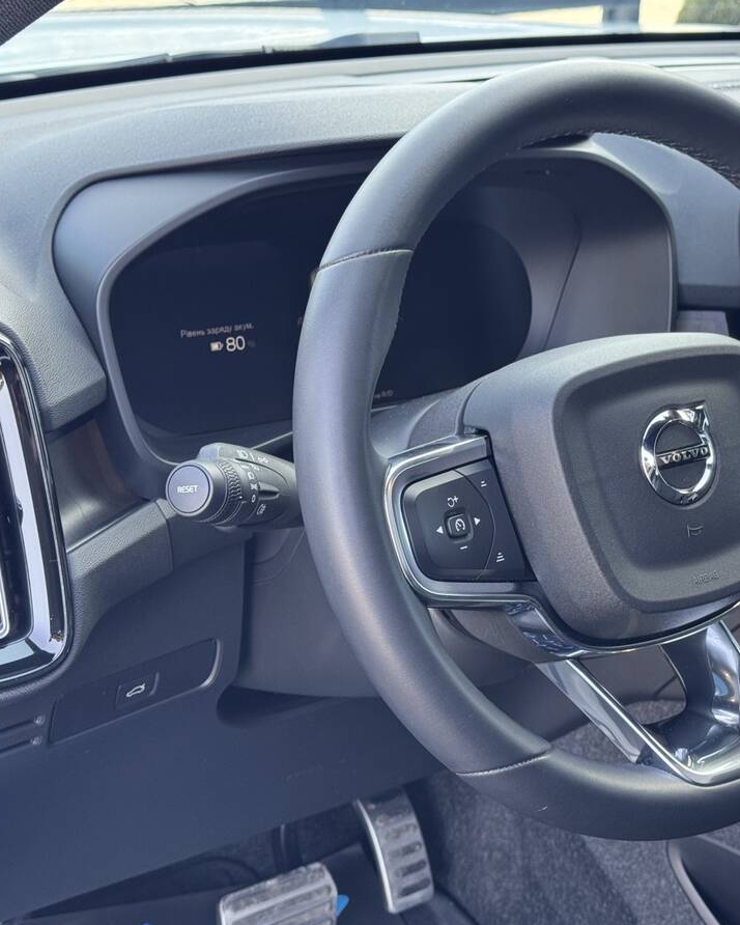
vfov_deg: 30.0
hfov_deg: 23.9
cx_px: 580
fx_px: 1724
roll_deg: -5.0
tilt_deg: -23.1
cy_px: 465
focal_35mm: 63
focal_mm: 6.76
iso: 100
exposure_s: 1/82
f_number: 1.78
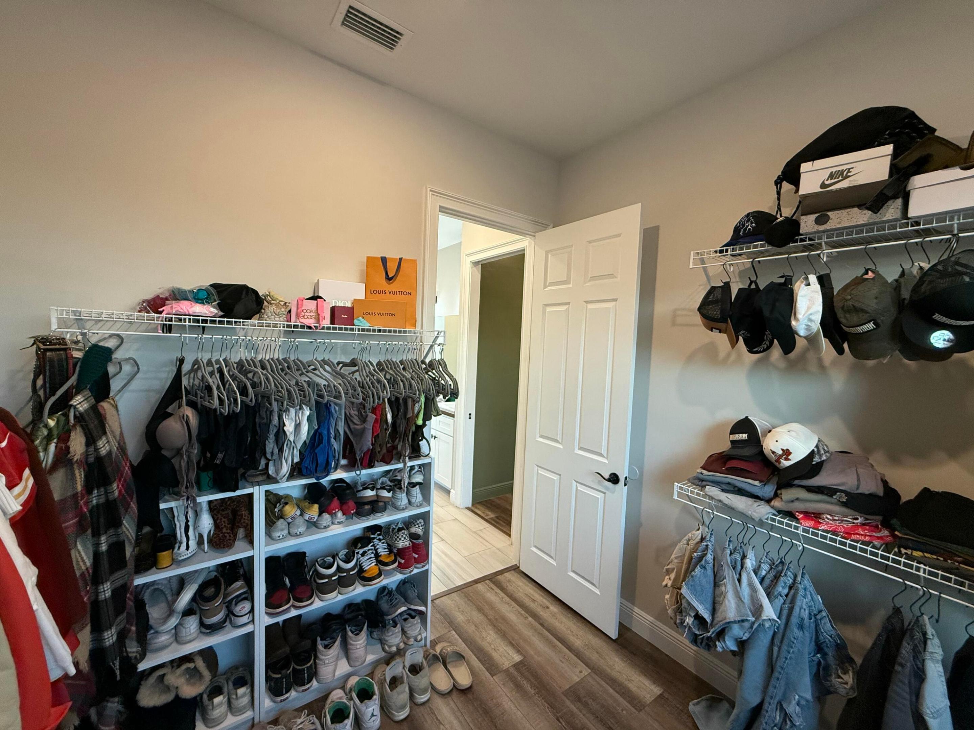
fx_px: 394
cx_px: 487
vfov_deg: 85.7
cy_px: 365
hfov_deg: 102.1
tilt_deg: -2.2
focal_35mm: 14
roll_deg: -3.0
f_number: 2.2
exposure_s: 1/120
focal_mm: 2.22
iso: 320
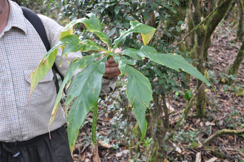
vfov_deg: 35.4
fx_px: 254
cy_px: 81
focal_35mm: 38
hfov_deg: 51.3
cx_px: 122
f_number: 5.6
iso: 250
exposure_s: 1/30
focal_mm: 25
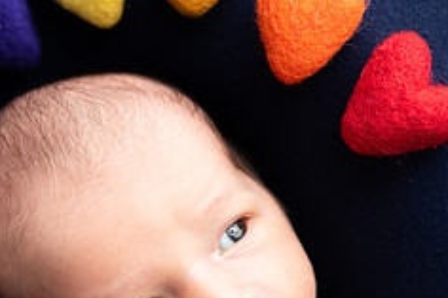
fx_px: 1306
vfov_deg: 13.0
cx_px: 221
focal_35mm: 105
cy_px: 210
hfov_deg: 19.5
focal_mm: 42
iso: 320
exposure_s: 1/160
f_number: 3.5
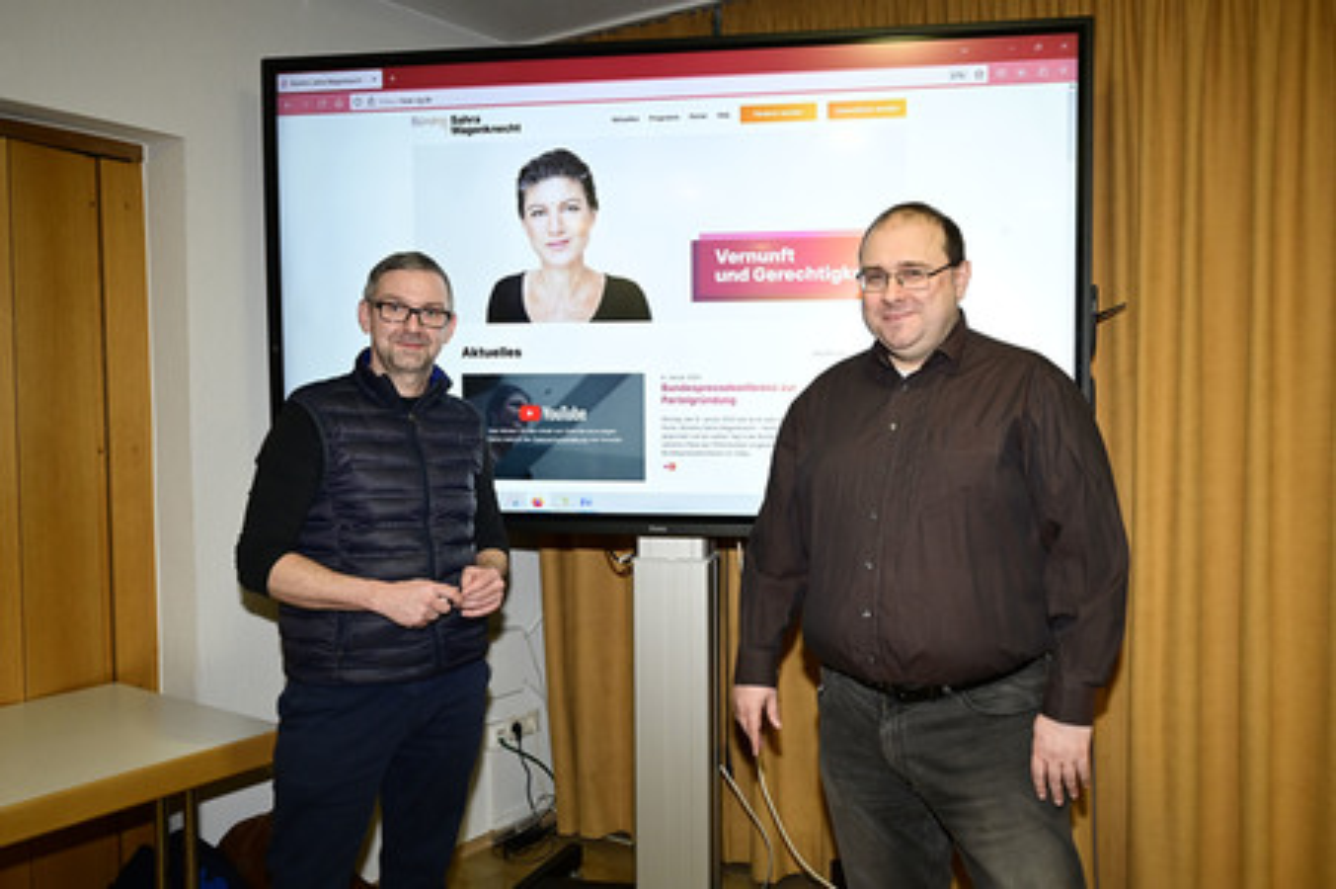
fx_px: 890
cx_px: 668
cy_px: 444
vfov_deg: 53.1
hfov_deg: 73.8
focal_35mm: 24
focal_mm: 24
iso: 1600
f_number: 4.5
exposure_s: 1/125
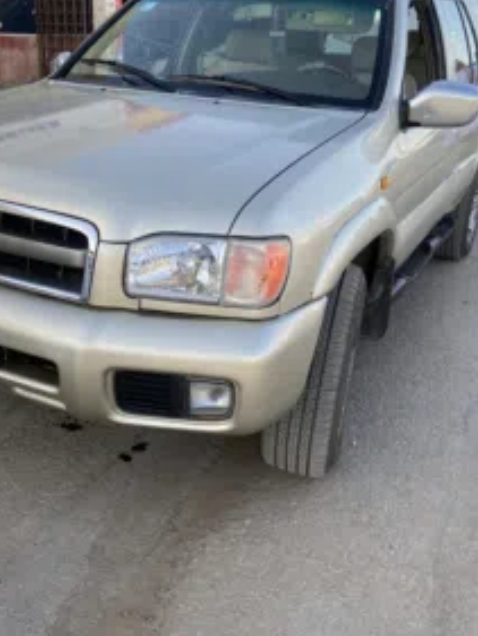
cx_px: 183
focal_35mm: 37
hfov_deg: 38.5
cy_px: 256
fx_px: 681
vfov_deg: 49.8
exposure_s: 1/693
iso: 32
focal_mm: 4.25
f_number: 1.8
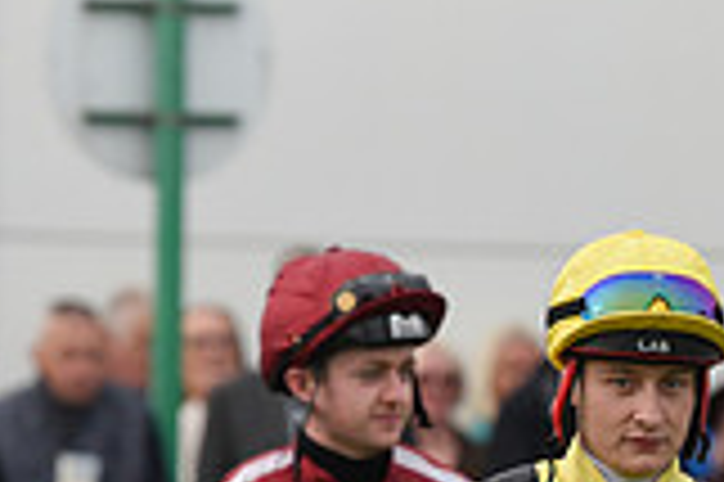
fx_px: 14505
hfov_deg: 2.9
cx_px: 760
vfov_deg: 1.9
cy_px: 863
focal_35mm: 722
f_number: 4.5
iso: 640
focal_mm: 200
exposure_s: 1/2000
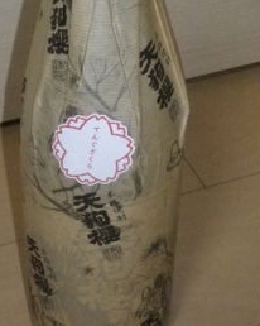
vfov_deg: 21.3
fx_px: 857
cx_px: 90
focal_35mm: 89
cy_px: 77
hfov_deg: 17.2
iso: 800
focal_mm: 8.46
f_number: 4.6
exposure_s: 1/50
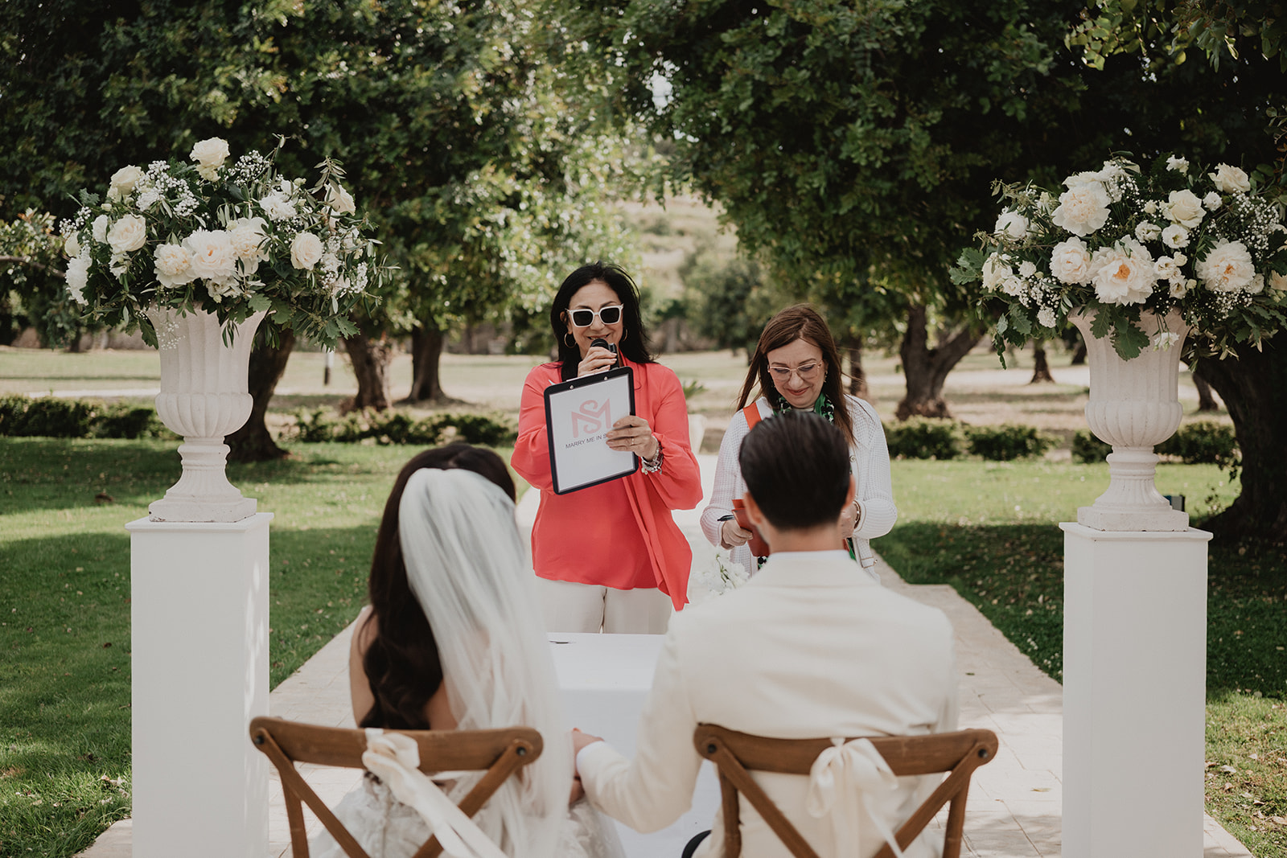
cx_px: 644
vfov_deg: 27.0
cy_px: 429
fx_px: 1788
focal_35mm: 50
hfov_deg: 39.6
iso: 200
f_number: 2.5
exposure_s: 1/3200
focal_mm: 50
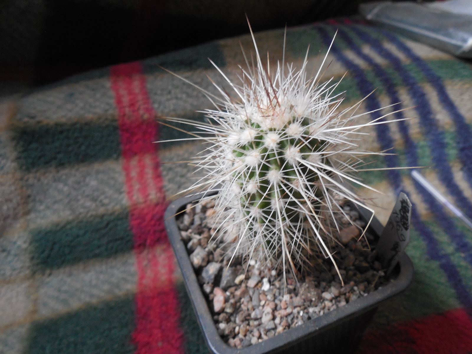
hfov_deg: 58.4
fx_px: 423
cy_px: 177
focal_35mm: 31
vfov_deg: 45.4
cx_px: 236
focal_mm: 5.6
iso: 400
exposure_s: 1/8
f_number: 3.6
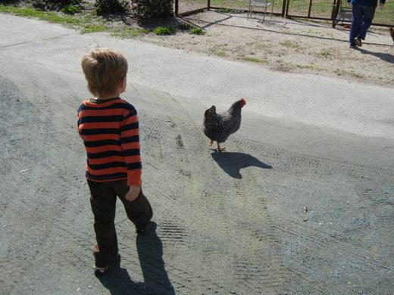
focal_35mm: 34
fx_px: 387
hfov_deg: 54.0
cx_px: 197
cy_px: 148
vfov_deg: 41.8
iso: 160
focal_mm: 6.2
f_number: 7.2
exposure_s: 1/357
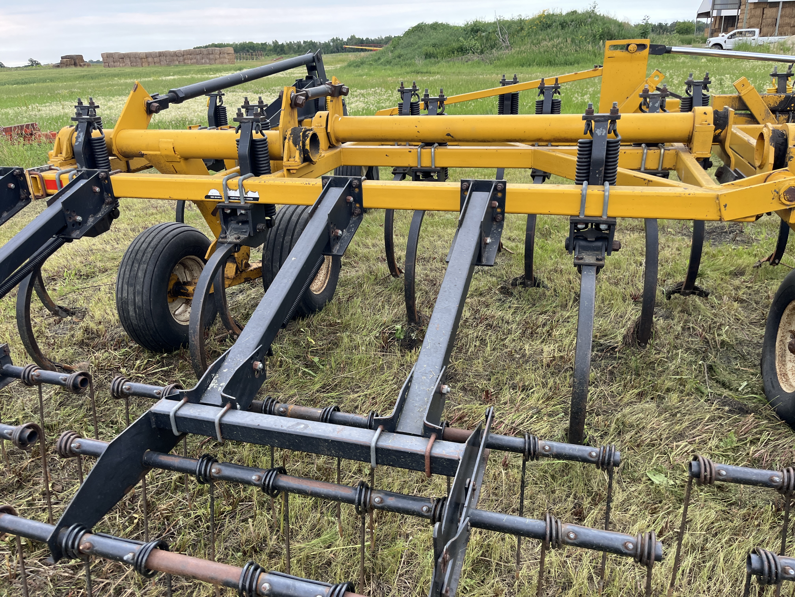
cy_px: 298
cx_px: 398
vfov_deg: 53.1
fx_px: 597
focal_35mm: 26
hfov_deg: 67.3
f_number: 1.6
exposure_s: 1/544
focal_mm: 5.1
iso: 50
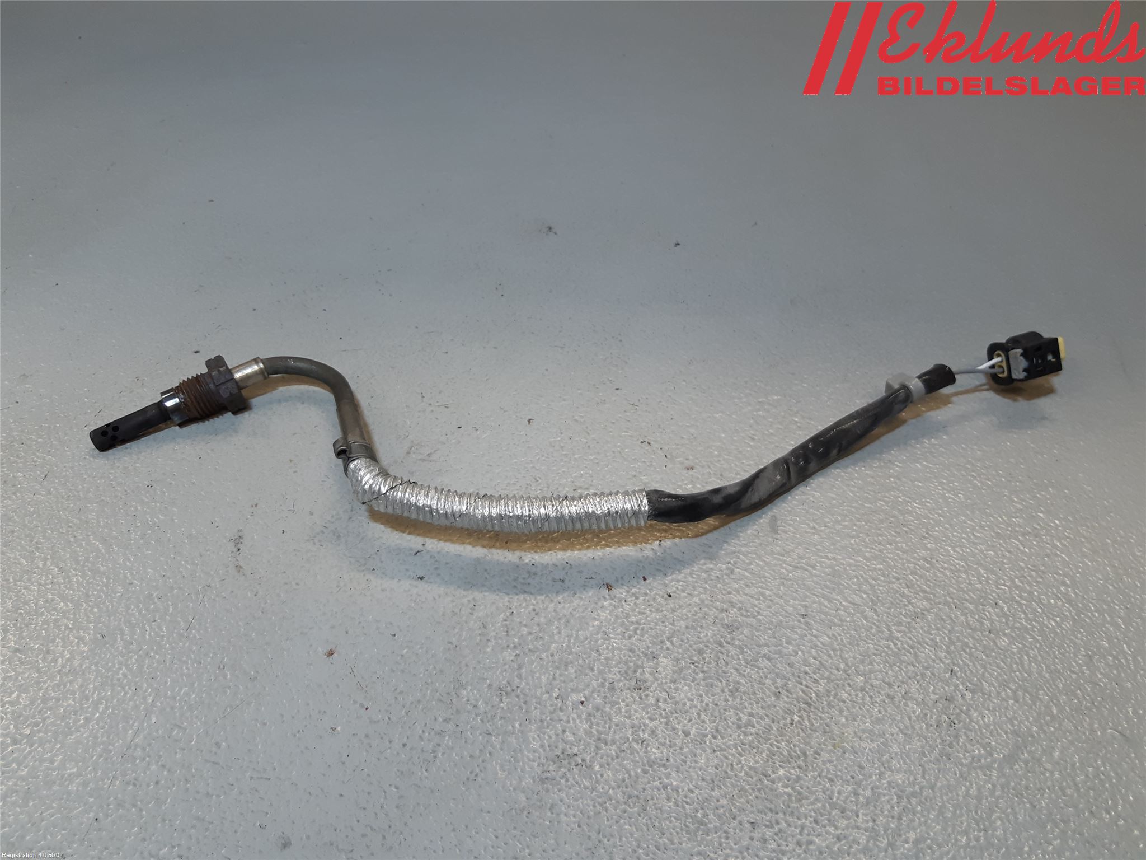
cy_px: 430
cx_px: 573
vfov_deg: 53.1
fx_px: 861
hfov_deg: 67.3
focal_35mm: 26
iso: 64
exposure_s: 1/100
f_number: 1.7
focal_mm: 3.93
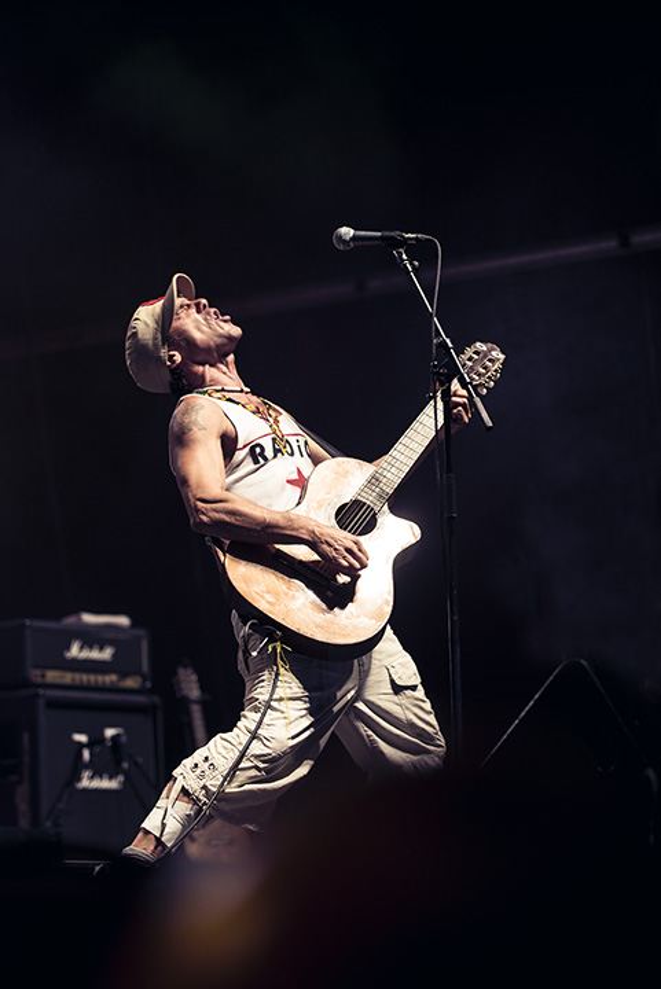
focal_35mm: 82
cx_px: 330
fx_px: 2255
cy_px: 494
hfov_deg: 16.7
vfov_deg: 24.7
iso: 640
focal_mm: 82
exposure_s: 1/200
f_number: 2.8
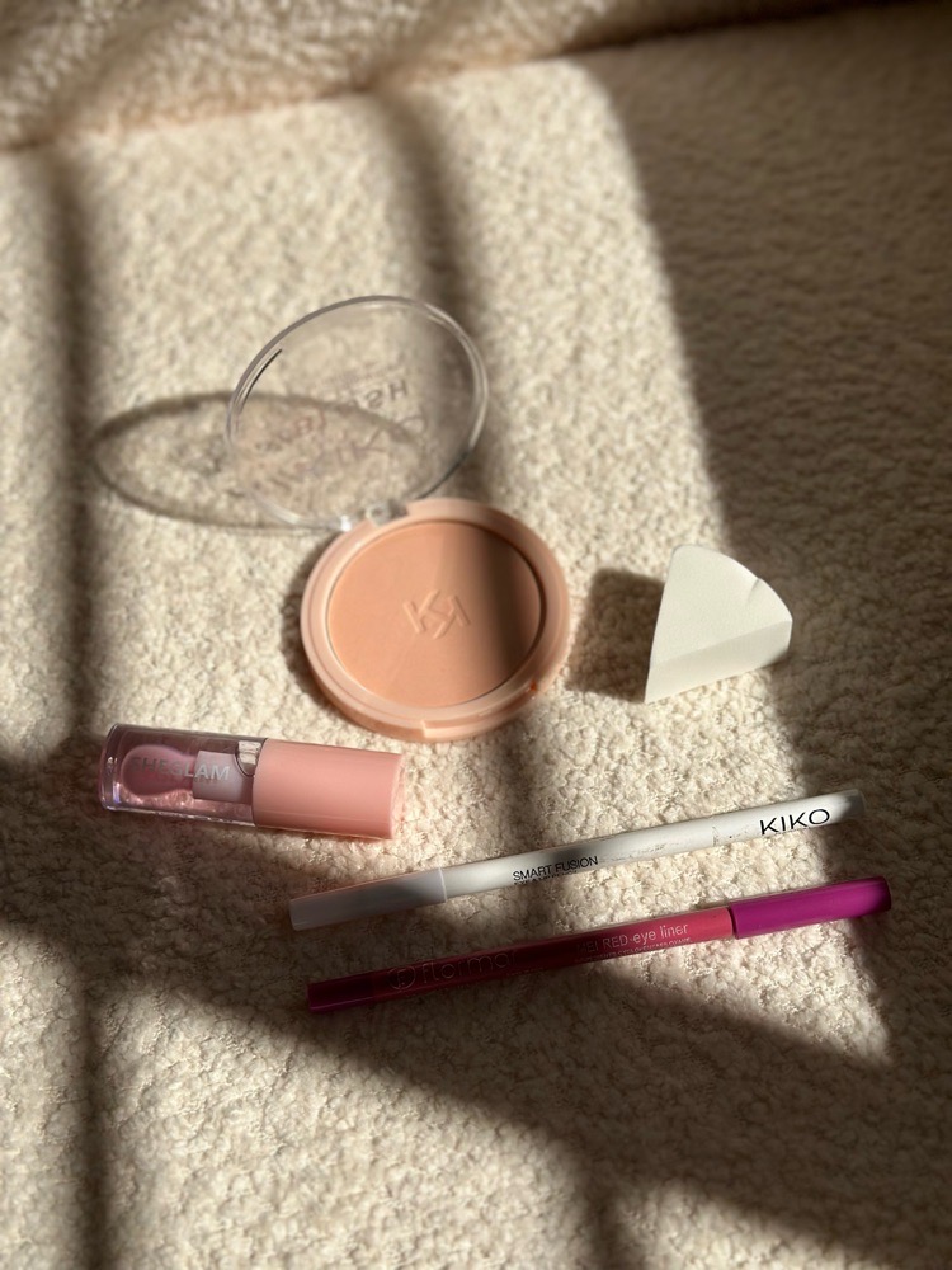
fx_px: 1760
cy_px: 635
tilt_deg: -55.4
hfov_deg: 30.3
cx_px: 476
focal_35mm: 48
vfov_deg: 39.7
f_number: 1.78
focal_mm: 6.86
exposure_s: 1/10870
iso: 100
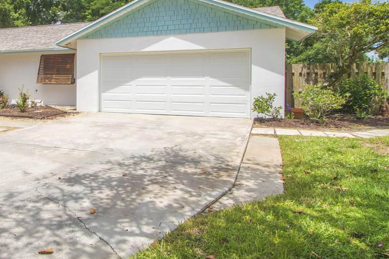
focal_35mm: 29
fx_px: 313
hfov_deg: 60.2
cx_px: 98
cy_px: 82
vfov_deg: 44.2
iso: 320
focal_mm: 10
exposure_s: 1/800
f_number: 8
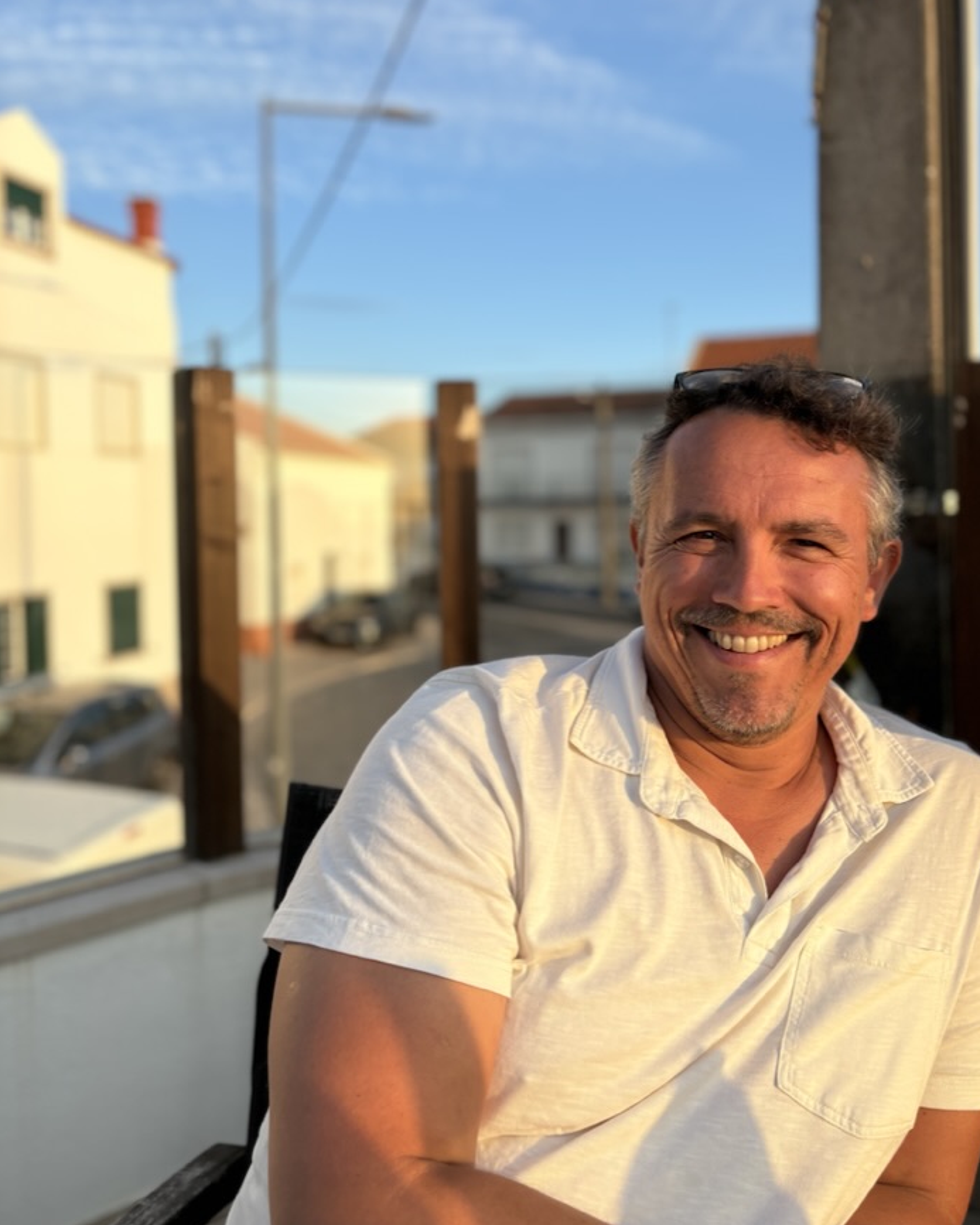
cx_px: 539
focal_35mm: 30
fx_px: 1087
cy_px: 552
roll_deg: -0.1
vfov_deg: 58.6
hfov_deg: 48.4
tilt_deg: -3.4
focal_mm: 5.96
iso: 50
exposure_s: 1/943
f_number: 1.6
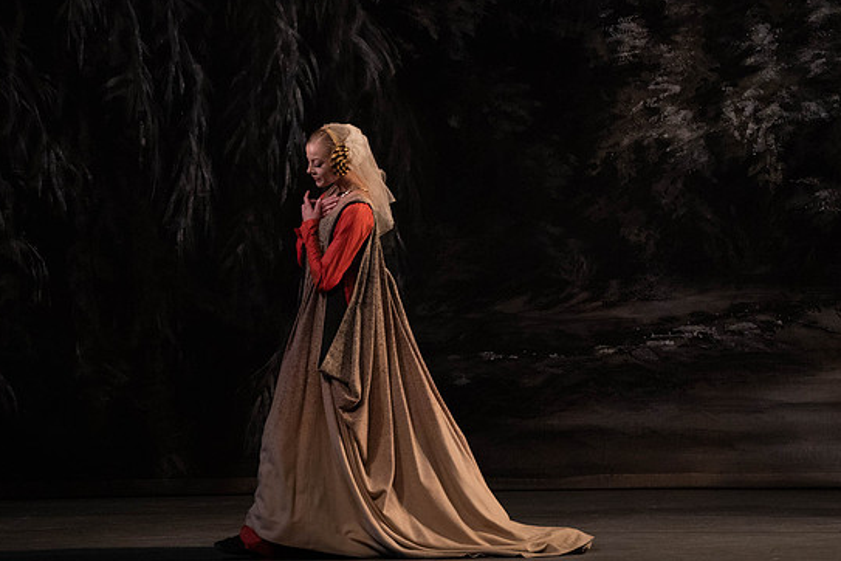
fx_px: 9087
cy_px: 266
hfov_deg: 5.3
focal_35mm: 389
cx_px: 414
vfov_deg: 3.5
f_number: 6.3
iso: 6400
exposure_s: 1/320
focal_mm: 364
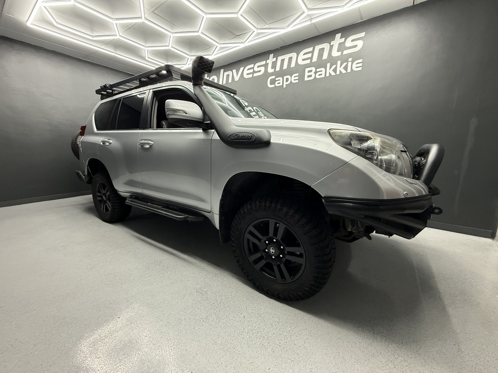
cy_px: 186
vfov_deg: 85.7
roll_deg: -0.4
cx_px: 249
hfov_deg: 102.1
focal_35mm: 14
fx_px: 201
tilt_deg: -9.8
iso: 400
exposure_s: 1/100
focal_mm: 2.22
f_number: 2.2
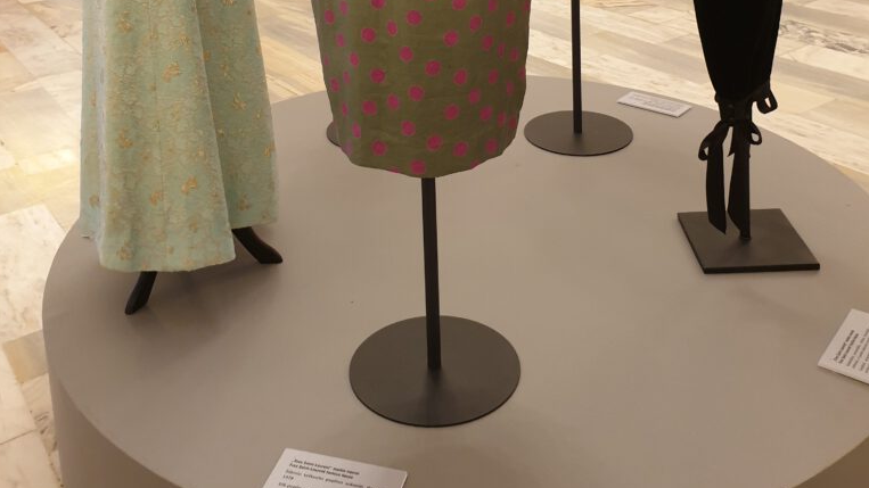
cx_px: 434
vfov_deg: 28.7
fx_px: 876
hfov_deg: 52.8
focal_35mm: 38
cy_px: -26
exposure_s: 1/25
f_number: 2.4
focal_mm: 4.3
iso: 250
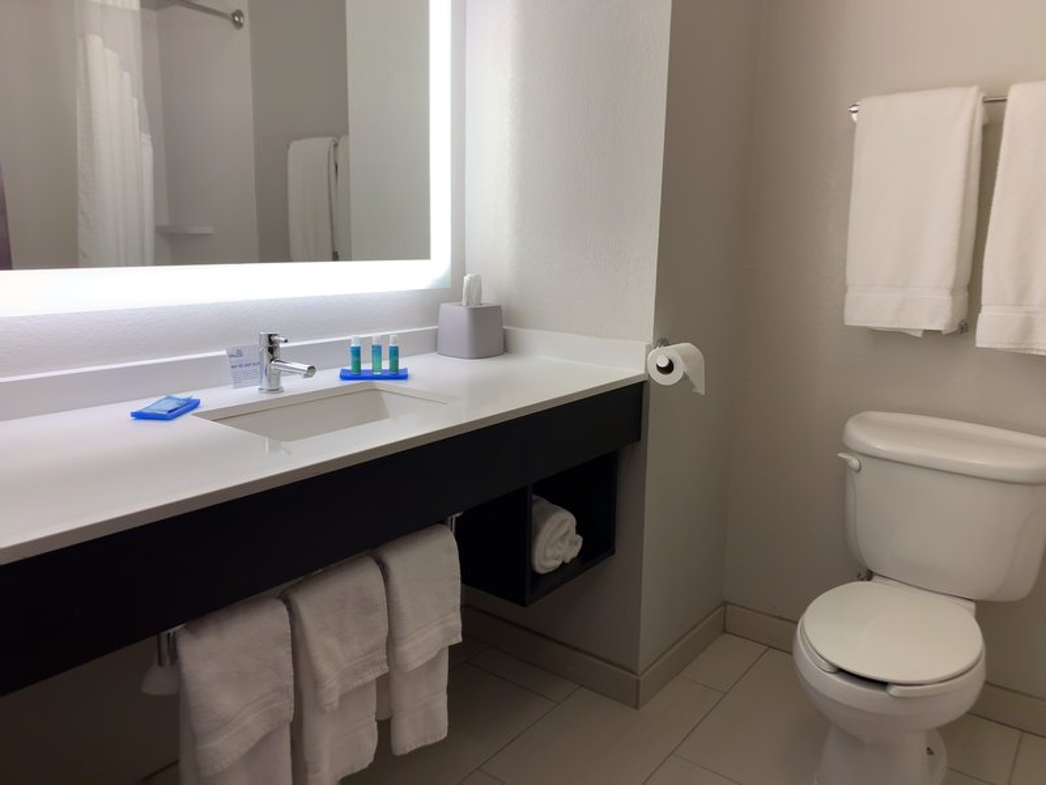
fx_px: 786
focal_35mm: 26
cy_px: 392
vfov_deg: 53.1
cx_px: 523
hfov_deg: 67.3
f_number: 1.8
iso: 50
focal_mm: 4.25
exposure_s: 1/120
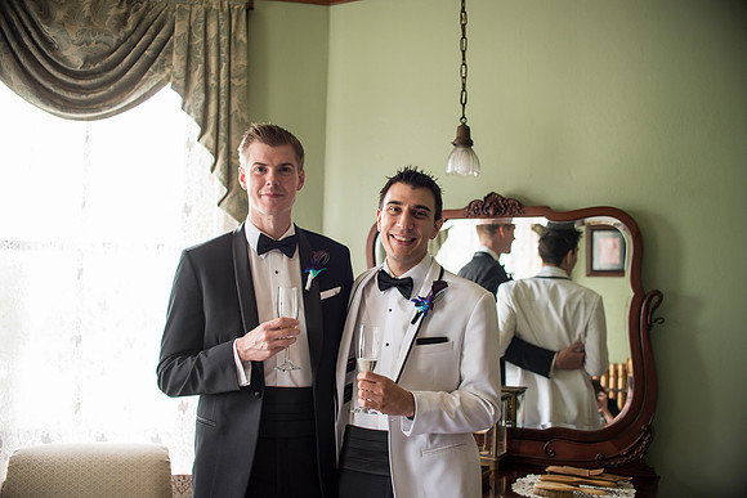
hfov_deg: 54.4
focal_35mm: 35
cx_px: 374
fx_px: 726
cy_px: 249
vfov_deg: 37.9
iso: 400
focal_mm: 35
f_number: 2.8
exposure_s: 1/80
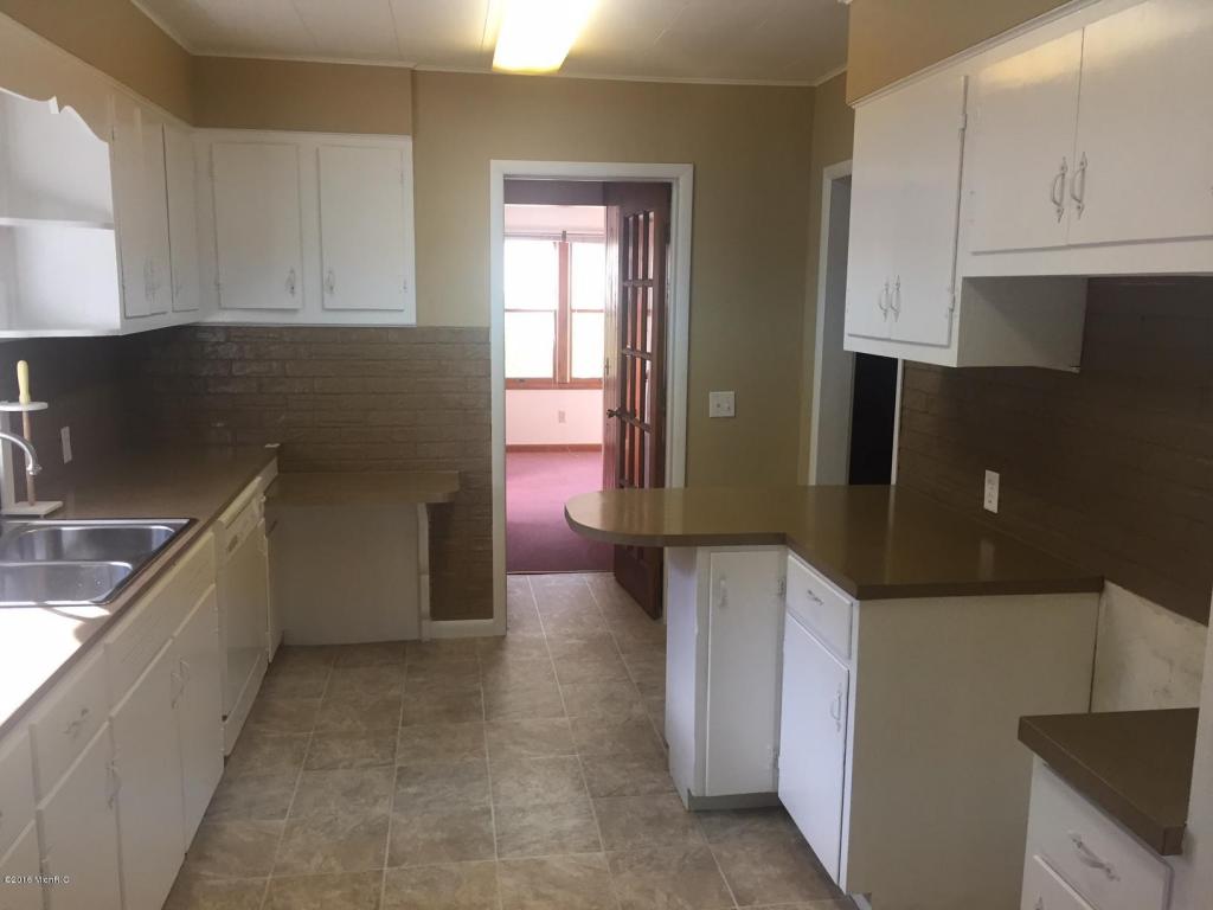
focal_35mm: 29
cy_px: 455
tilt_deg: -9.5
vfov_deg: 48.2
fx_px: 1016
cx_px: 606
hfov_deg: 61.7
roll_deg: -1.3
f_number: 2.2
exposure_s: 1/30
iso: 40
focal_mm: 4.15
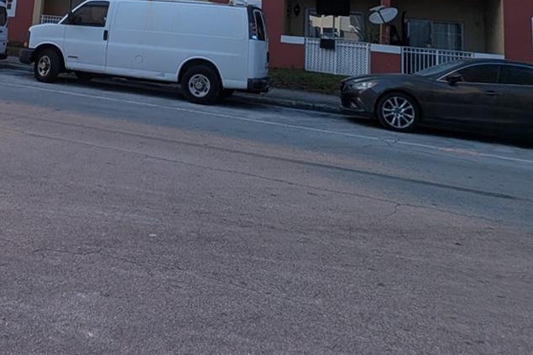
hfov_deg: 53.5
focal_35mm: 34
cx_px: 139
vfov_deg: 32.2
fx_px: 503
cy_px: -70
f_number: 2.2
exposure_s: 1/2564
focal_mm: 1.95
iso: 48
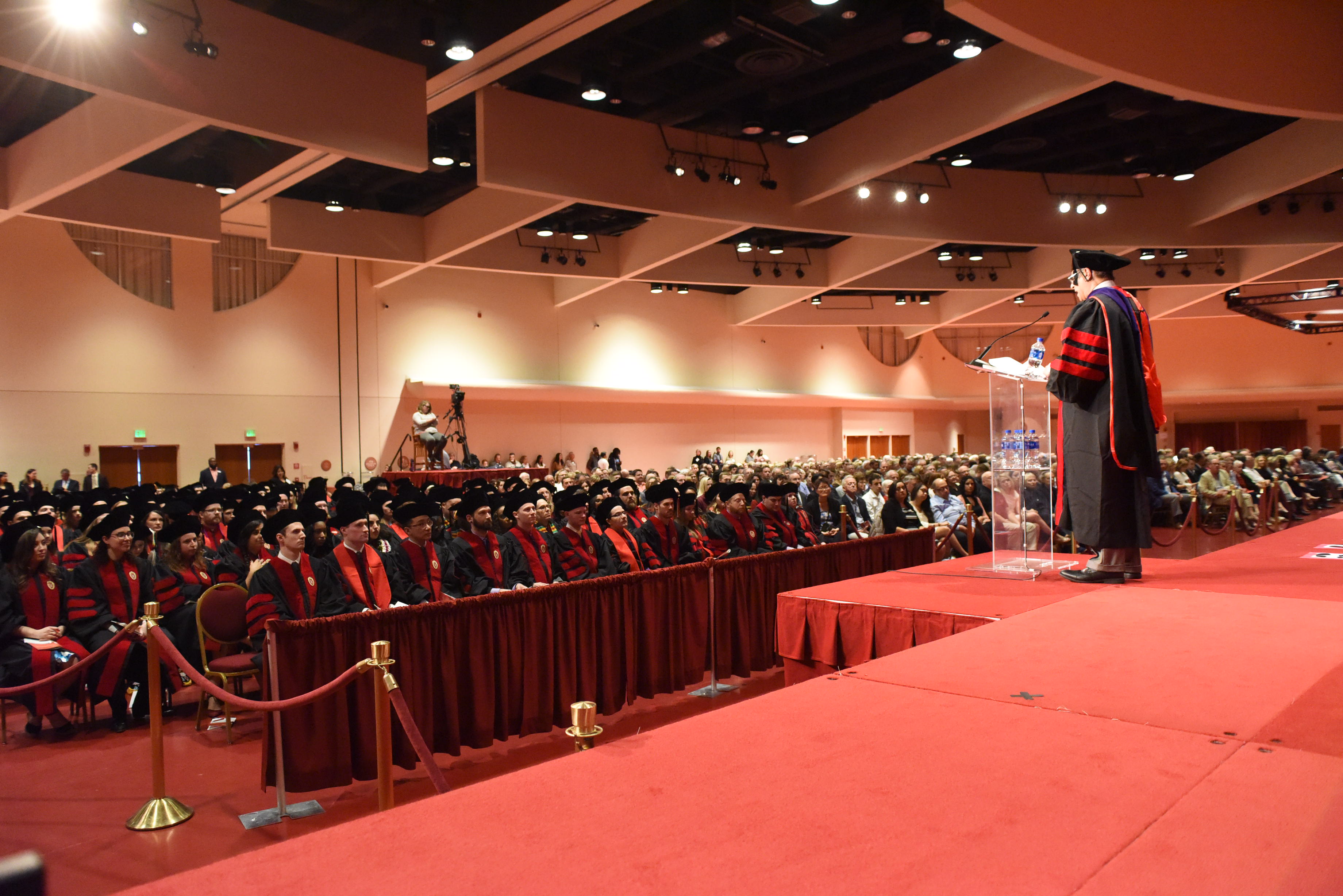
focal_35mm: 26
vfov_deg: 49.6
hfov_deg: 69.4
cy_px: 448
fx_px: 970
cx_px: 672
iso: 8000
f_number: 3.5
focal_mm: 26
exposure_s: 1/160
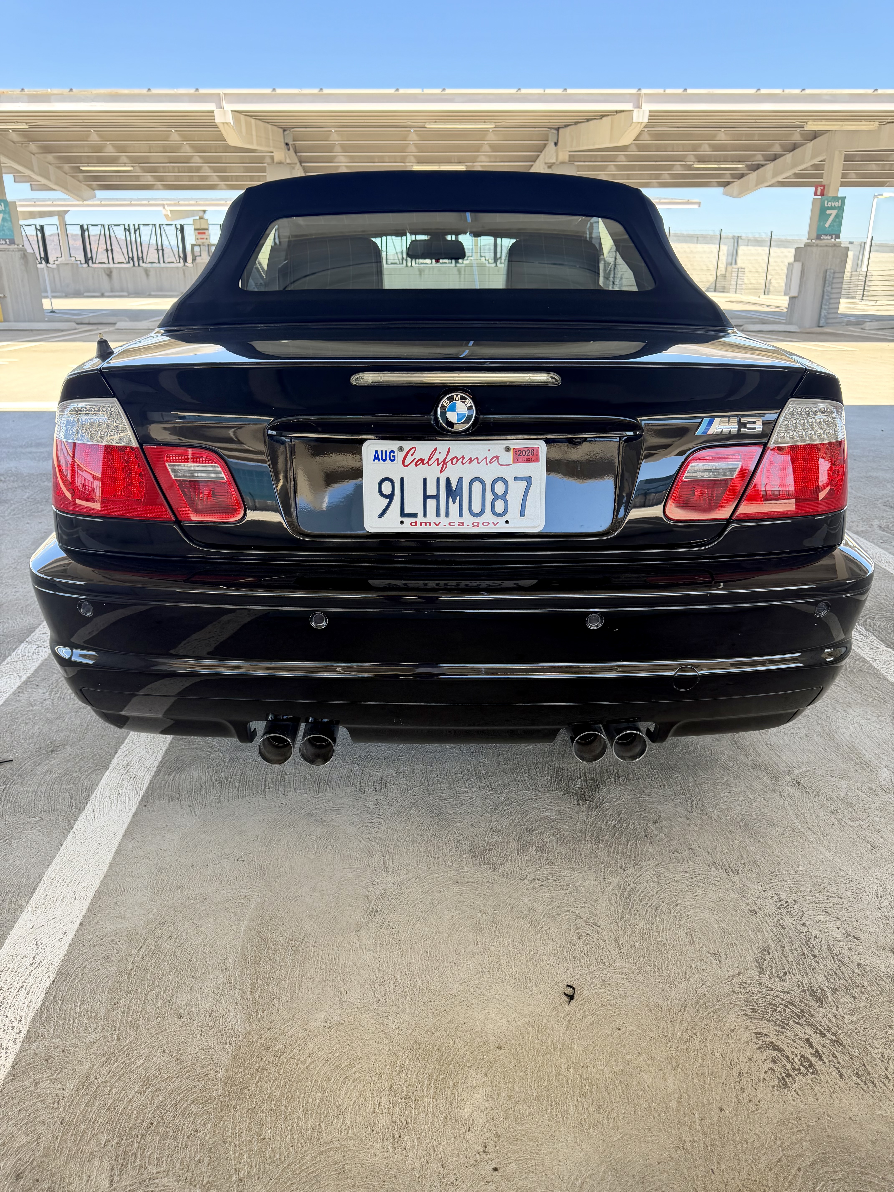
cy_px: 596
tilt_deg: -20.8
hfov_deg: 56.8
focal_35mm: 24
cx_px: 447
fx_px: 826
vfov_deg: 71.6
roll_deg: -1.1
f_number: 1.78
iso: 100
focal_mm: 6.76
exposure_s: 1/407
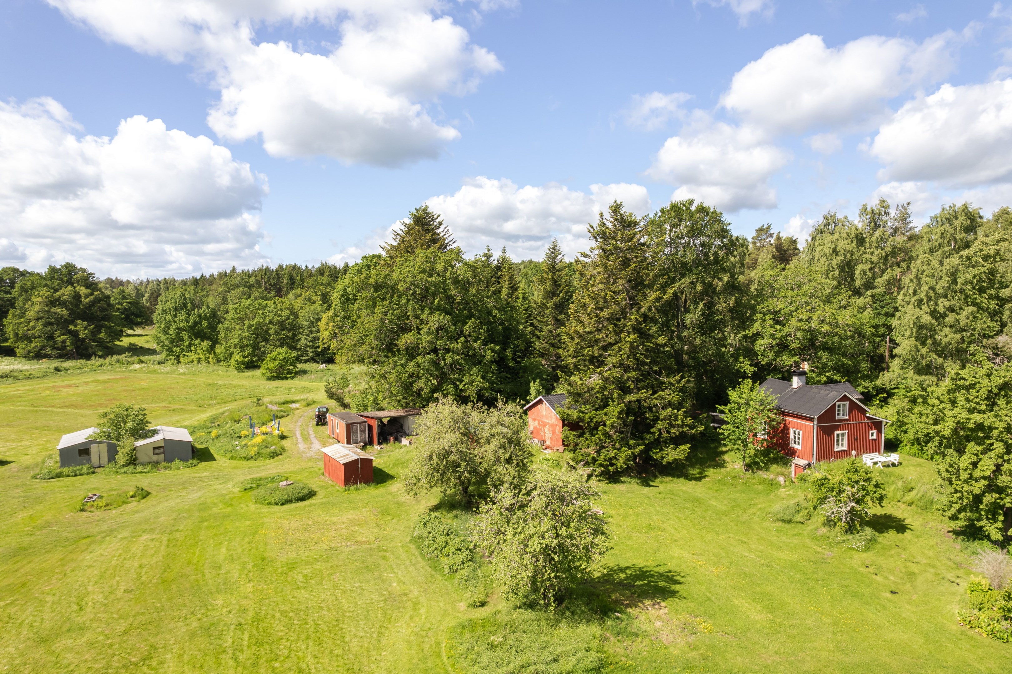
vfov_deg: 57.2
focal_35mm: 22
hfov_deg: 78.6
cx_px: 506
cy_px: 337
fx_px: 618
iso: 100
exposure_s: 1/320
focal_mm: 8.38
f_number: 2.8
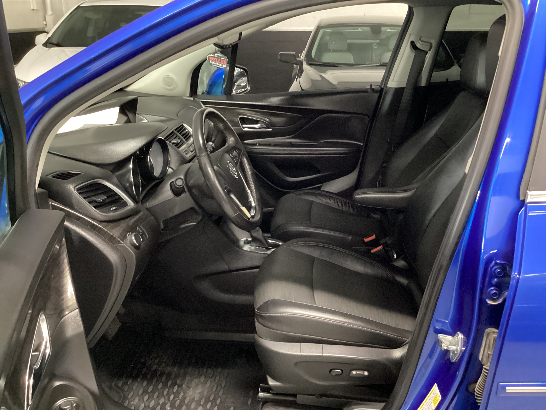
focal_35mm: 31
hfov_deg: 58.4
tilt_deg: -23.2
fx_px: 489
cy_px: 205
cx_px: 273
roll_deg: -0.3
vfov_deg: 45.4
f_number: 2.4
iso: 640
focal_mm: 3.3
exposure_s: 1/20
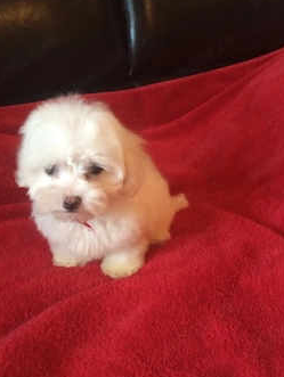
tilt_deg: -28.0
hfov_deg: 40.7
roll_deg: +5.3
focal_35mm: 35
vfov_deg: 52.5
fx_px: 382
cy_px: 166
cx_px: 131
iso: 320
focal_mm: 4.15
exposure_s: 1/24
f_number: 2.2
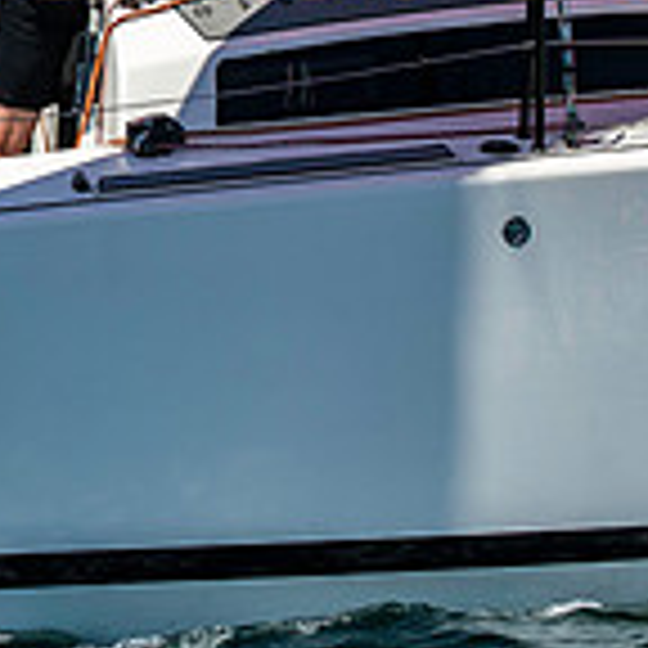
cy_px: -94
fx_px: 8090
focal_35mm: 382
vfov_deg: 4.6
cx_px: -387
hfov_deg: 4.6
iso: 320
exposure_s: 1/2500
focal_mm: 112
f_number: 5
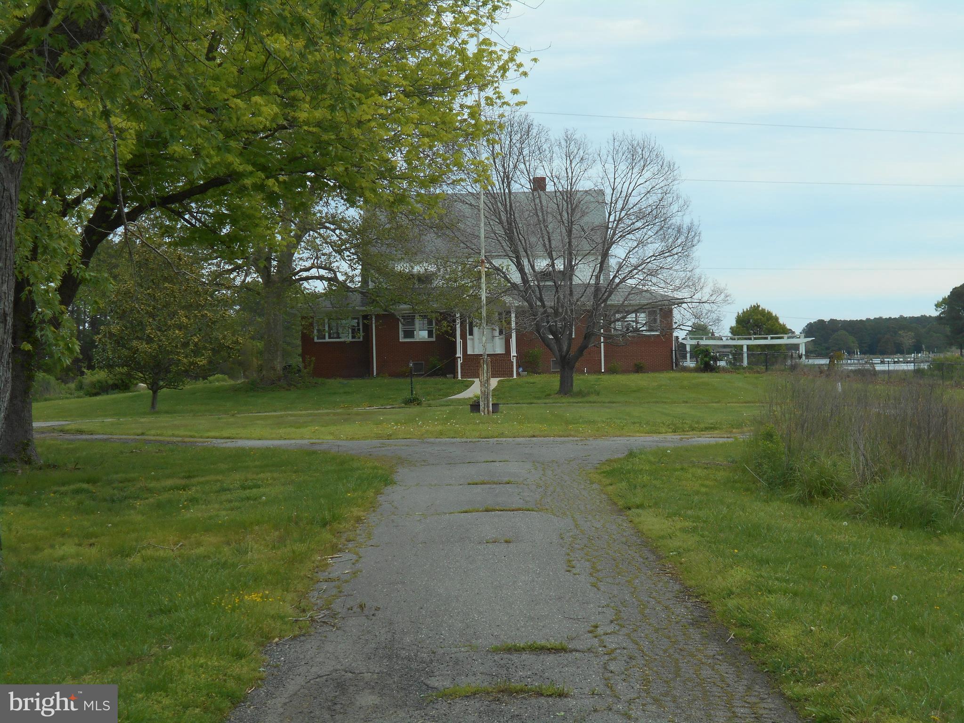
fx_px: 1810
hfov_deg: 29.8
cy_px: 362
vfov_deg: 22.6
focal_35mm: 65
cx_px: 482
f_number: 5.3
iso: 80
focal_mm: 11.6
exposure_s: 1/320
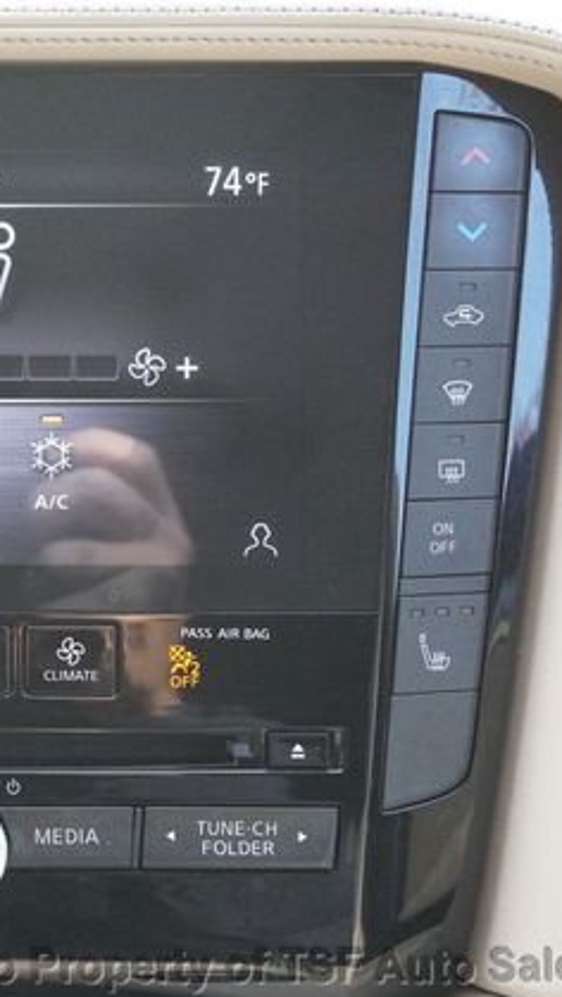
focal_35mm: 72
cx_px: -79
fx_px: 1906
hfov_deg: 16.2
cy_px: 504
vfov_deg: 29.3
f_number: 9
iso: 6400
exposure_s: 1/250
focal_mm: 30
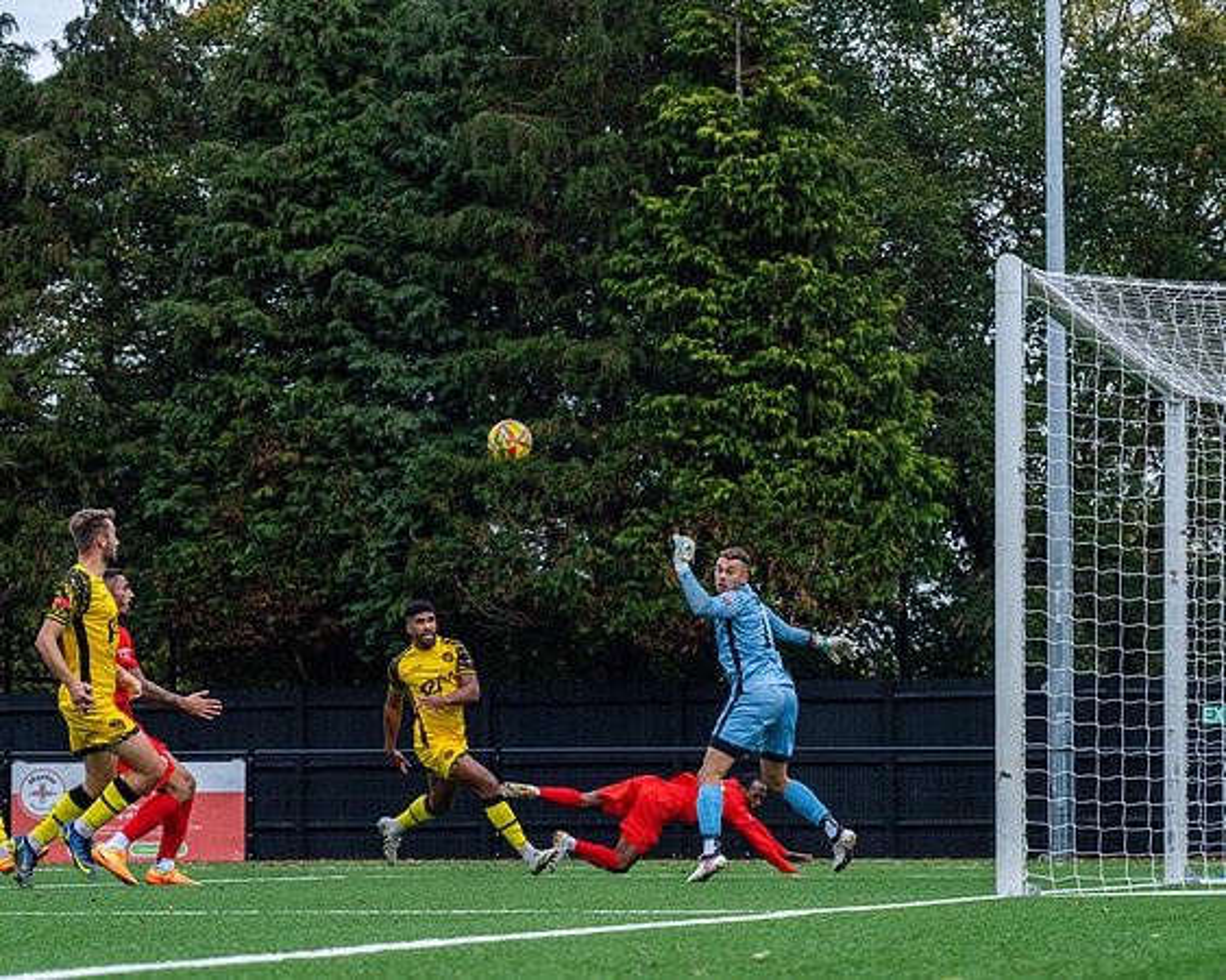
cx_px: 663
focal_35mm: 180
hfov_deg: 10.7
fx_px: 6538
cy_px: 498
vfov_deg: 8.6
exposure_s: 1/1600
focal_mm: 135
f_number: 8
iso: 1600
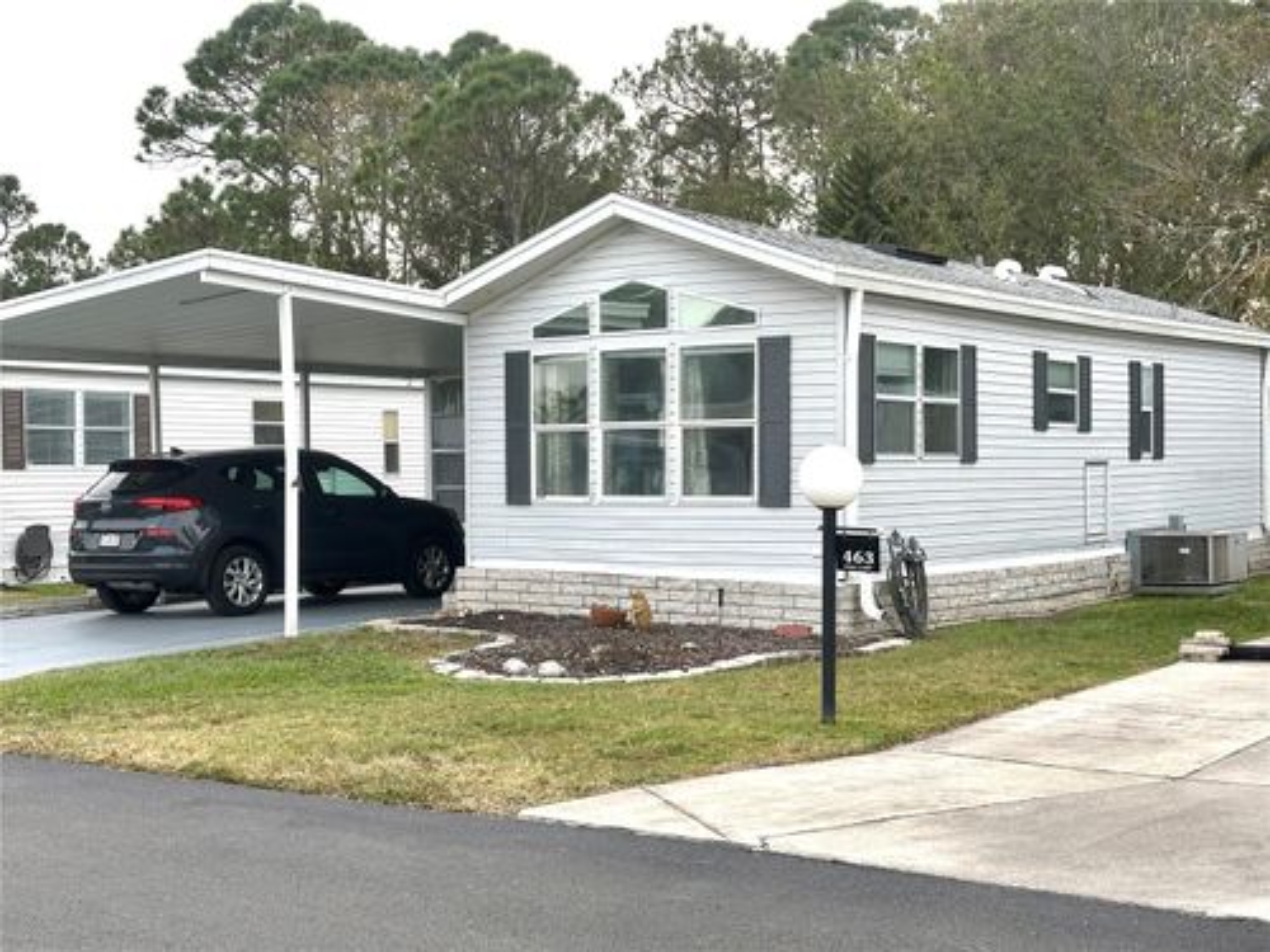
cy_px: 476
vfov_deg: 30.3
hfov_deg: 39.7
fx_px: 1761
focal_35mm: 48
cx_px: 635
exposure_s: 1/638
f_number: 1.78
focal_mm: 6.86
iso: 64
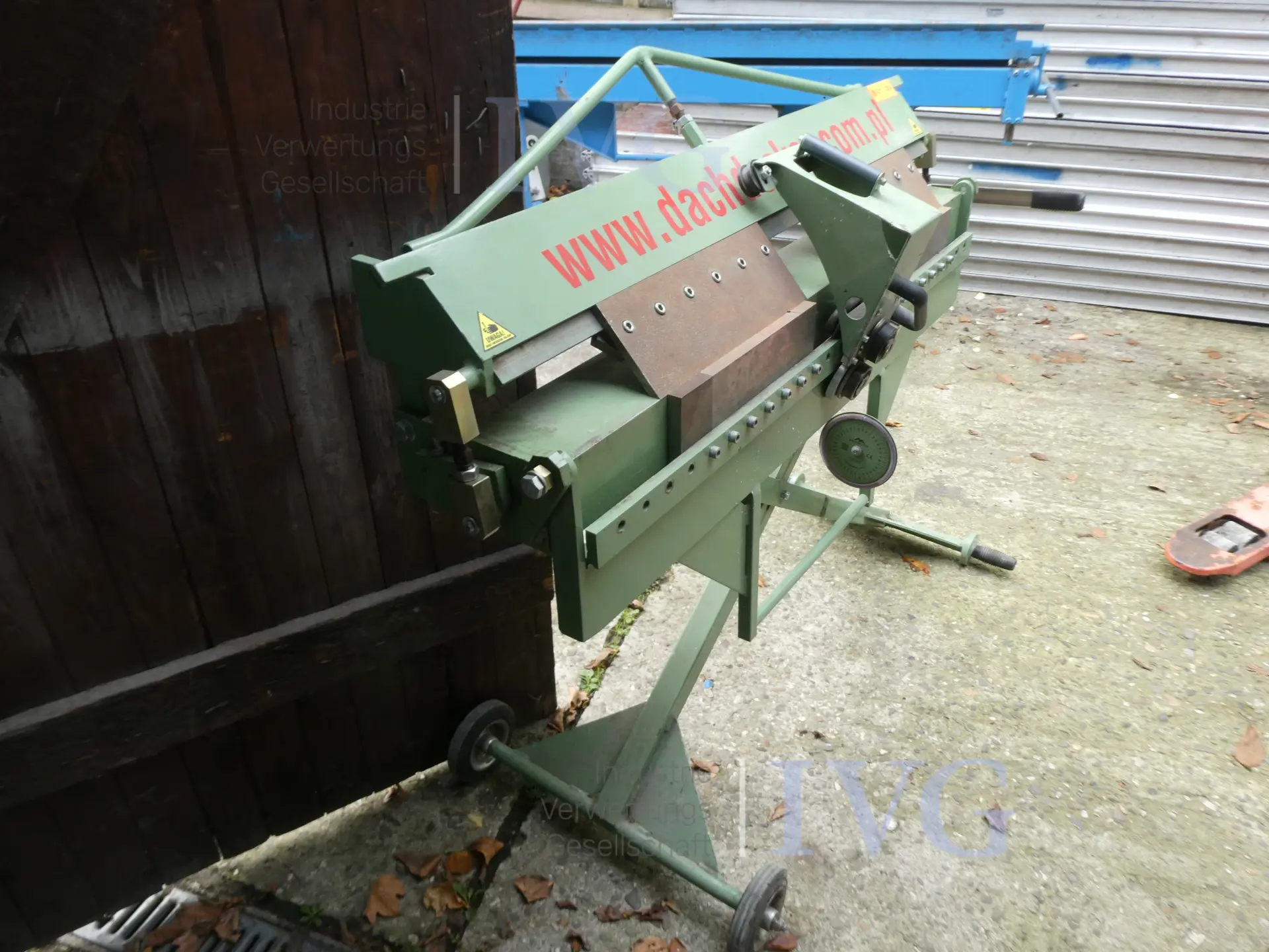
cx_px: 634
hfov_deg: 71.6
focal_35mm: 24
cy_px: 476
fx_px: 880
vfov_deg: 56.8
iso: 125
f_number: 3.3
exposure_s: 1/60
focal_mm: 4.3
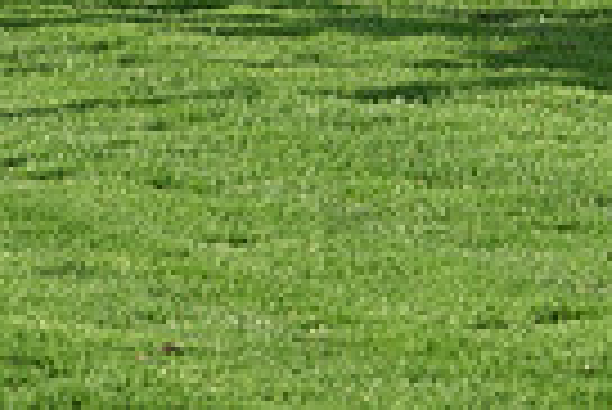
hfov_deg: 4.6
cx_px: -396
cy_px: -457
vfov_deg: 3.1
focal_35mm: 448
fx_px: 7624
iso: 400
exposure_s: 1/640
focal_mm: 105
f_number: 6.3
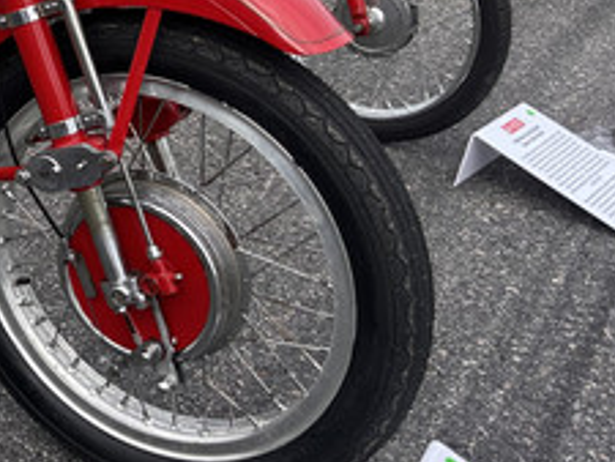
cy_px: 38
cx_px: -93
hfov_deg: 24.2
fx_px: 1315
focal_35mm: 74
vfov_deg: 19.5
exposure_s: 1/1224
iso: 50
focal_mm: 5.7
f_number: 1.5
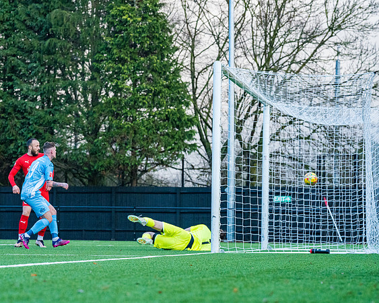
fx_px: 2022
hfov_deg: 10.7
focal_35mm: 180
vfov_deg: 8.6
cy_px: 139
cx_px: 139
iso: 4000
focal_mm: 135
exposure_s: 1/640
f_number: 6.3
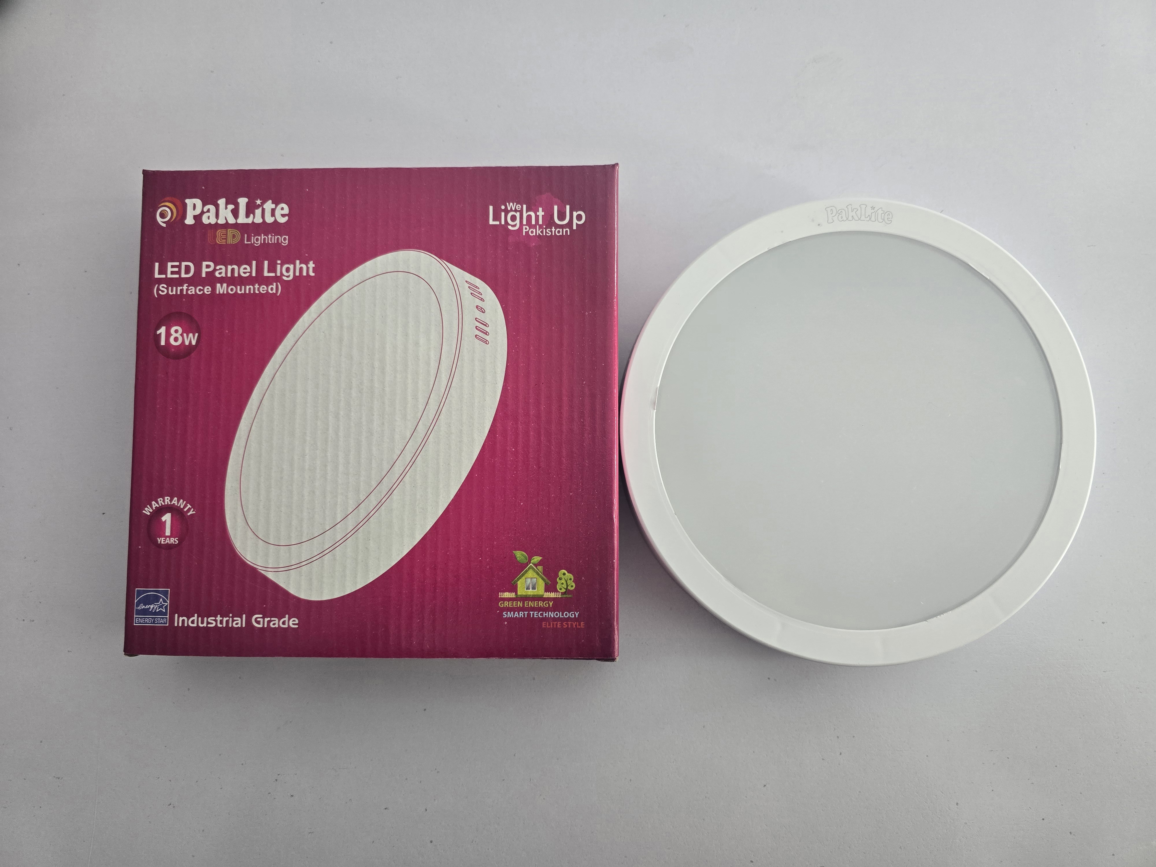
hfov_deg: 73.9
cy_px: 434
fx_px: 768
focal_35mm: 23
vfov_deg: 58.9
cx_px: 578
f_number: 1.7
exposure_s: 1/101
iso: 125
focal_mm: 6.3
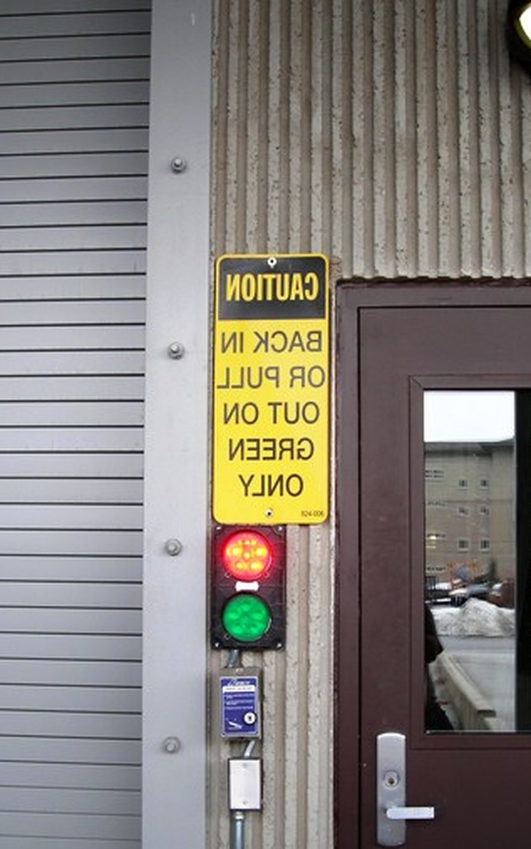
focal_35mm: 53
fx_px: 1227
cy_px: 530
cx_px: 305
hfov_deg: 24.4
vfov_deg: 38.0
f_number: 3.2
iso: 50
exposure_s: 1/55
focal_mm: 6.3
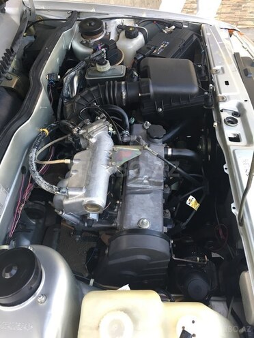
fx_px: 284
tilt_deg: -48.1
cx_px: 127
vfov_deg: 61.7
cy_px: 169
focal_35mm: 29
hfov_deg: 48.2
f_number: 2.2
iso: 25
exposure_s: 1/33
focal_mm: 4.15
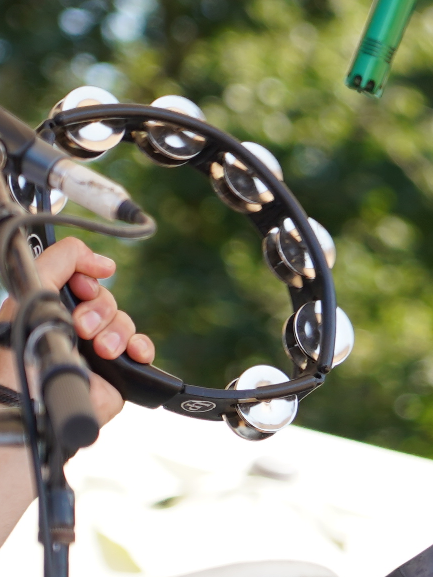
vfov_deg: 3.8
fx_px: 8656
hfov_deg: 2.8
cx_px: 876
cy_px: 395
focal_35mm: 519
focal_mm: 104
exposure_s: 1/160
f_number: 4
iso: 100
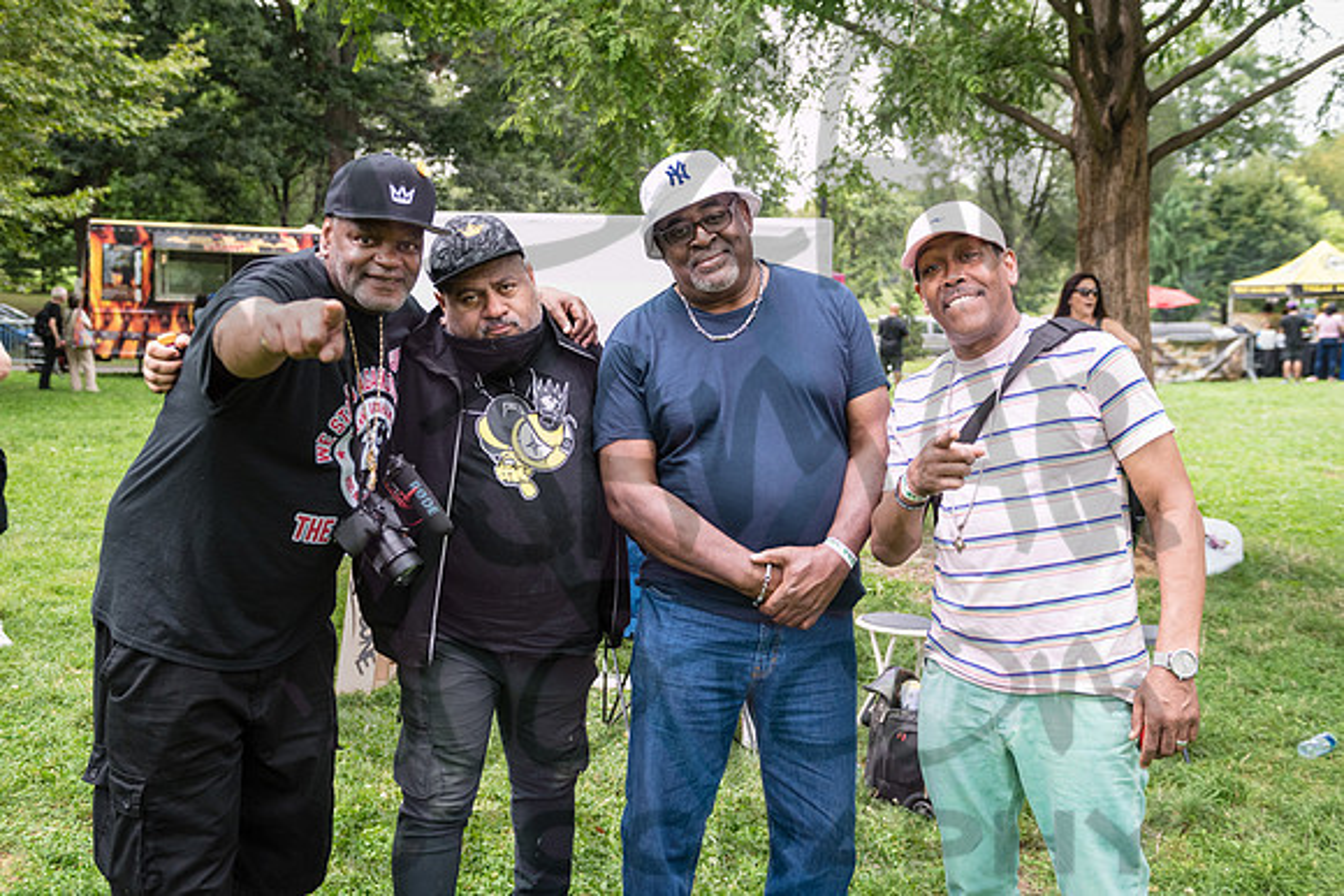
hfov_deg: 54.2
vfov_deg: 37.6
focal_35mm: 35
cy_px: 406
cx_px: 654
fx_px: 1314
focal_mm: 32
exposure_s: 1/400
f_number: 3.2
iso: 1000
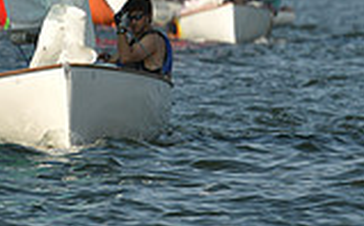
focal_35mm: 1486
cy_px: -399
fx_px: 14726
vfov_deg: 0.9
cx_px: -17
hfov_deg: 1.4
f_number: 7.1
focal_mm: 400
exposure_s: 1/1250
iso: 250
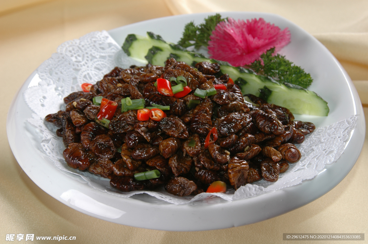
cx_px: 184
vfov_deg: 18.9
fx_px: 735
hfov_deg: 28.1
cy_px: 122
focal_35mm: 72
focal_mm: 48
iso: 200
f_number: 7.1
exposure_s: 1/200
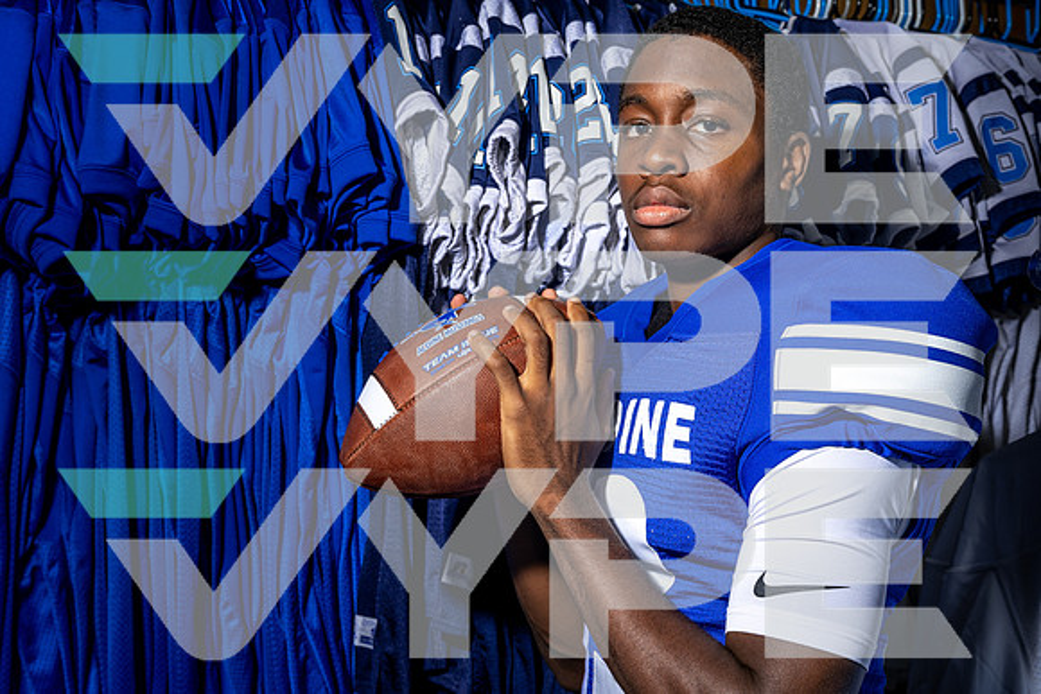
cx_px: 520
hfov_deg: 46.4
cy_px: 347
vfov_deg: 31.9
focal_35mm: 42
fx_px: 1215
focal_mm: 42
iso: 100
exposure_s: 1/125
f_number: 8
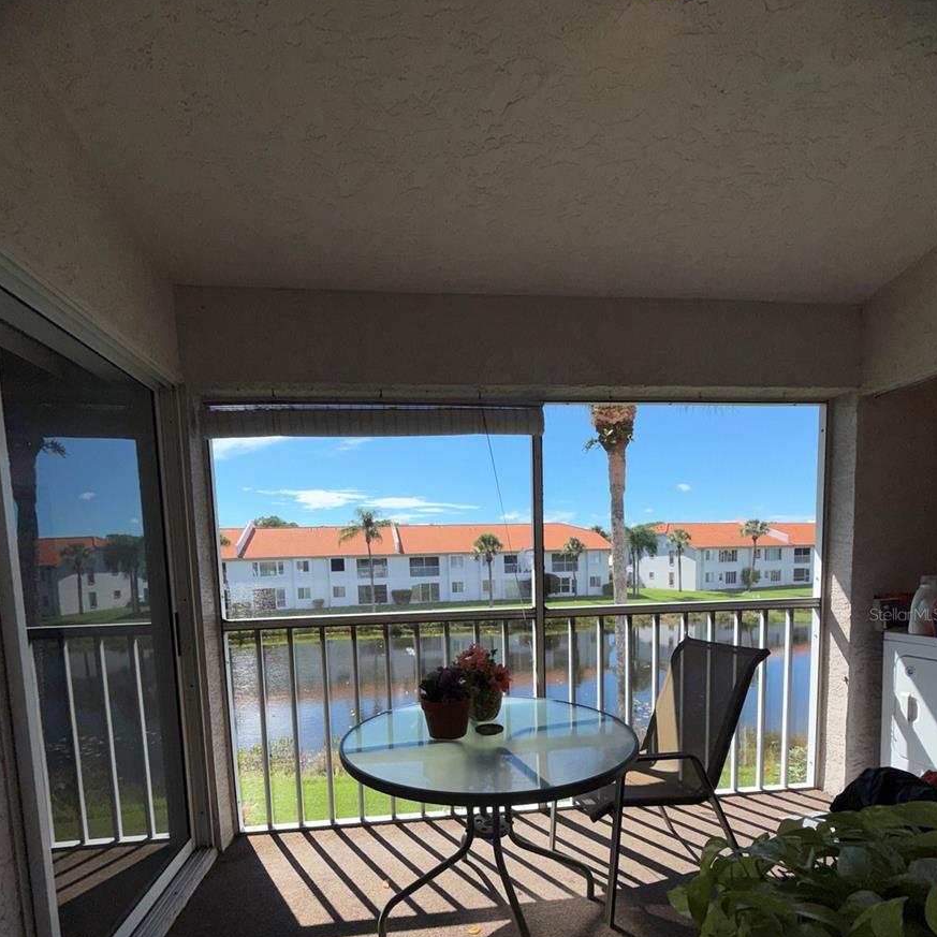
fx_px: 521
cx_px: 463
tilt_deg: -6.7
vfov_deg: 81.5
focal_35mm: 17
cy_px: 614
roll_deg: +1.1
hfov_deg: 84.0
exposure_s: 1/799
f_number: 2.2
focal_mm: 2.22
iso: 16
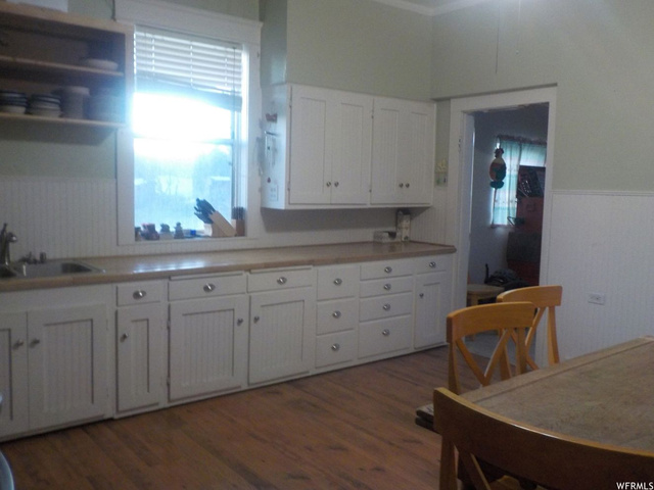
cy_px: 245
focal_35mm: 30
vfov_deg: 46.8
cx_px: 327
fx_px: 567
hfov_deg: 60.0
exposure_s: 1/30
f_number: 3.3
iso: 320
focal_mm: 4.1
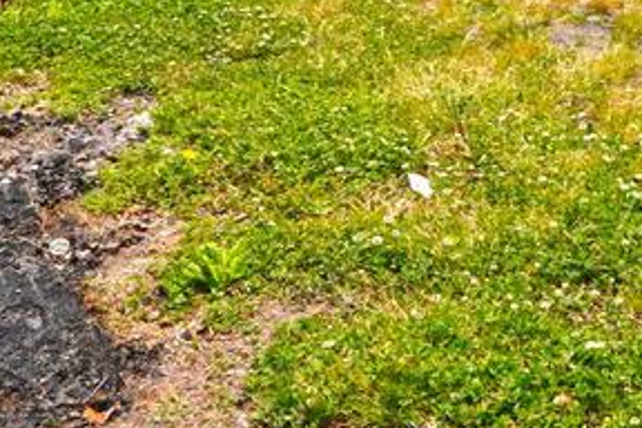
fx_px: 1337
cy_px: -330
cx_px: 477
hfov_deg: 26.7
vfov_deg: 15.7
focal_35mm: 75
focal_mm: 10
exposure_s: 1/320
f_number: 8
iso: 100
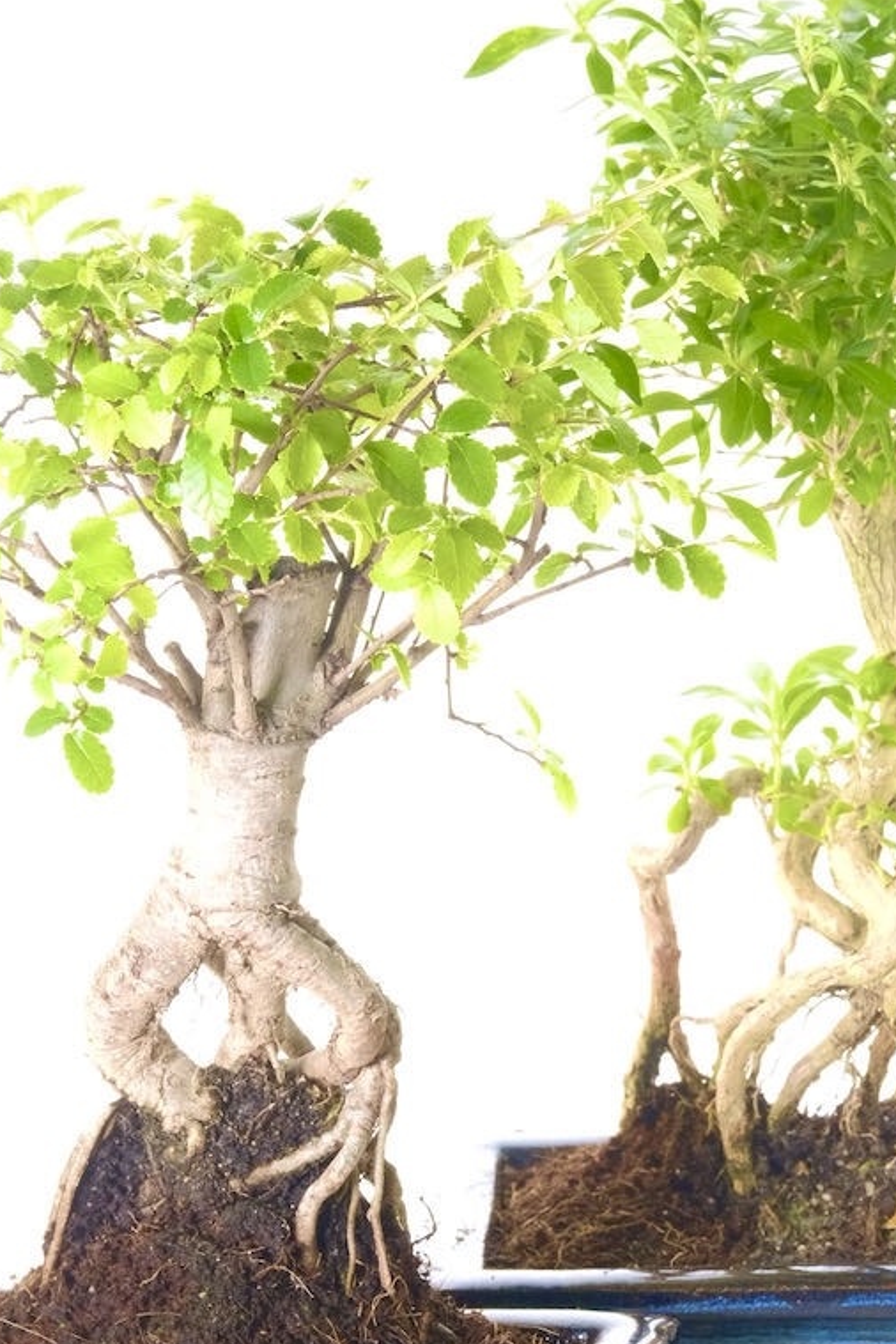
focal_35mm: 162
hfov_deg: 8.5
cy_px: 875
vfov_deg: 12.7
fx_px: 6048
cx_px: 545
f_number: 13
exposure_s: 1/20
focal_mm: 63.8
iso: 2500
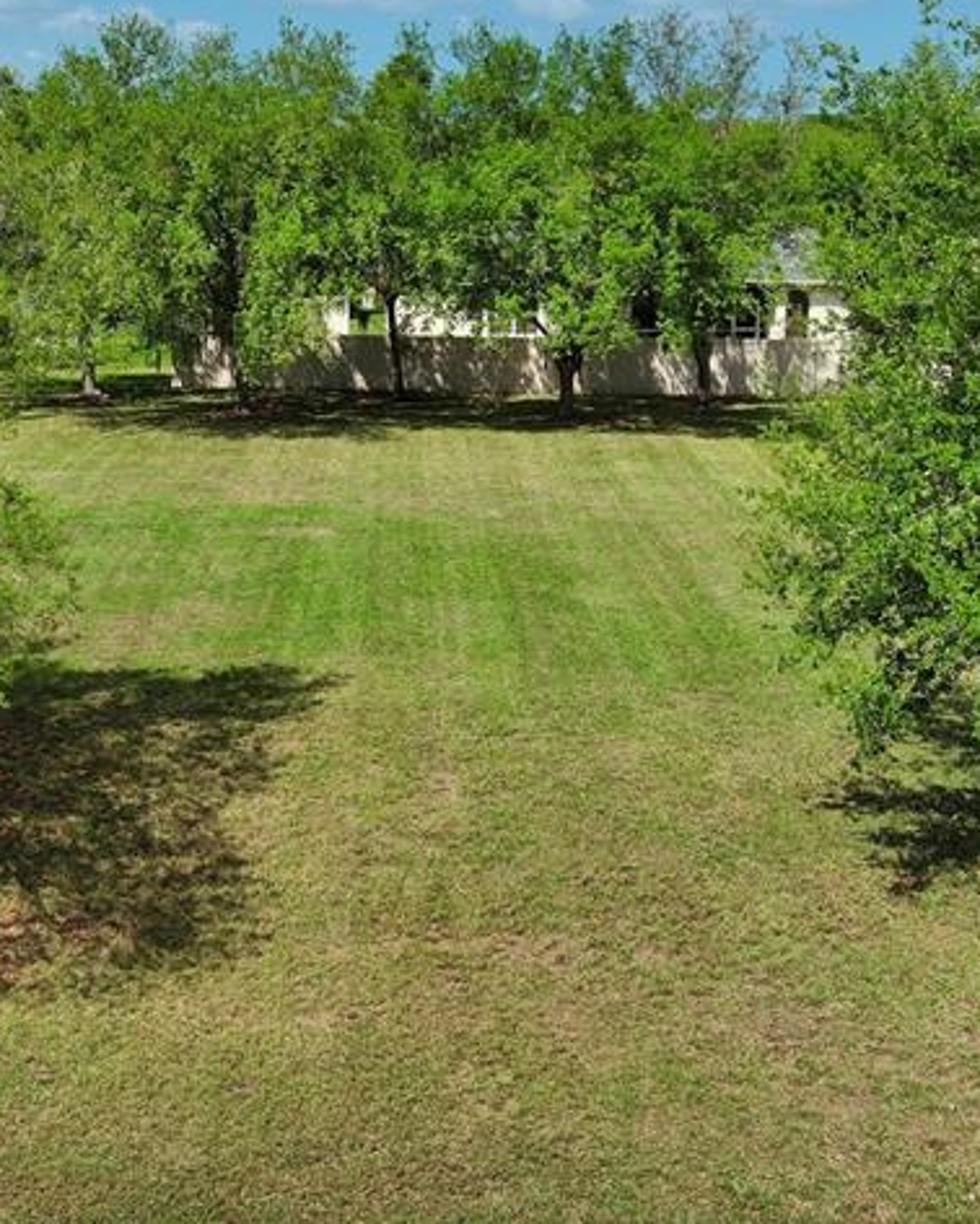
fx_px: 2138
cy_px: 596
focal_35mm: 59
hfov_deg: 25.8
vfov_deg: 31.9
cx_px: 428
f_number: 9
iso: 100
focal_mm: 10.57
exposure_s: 1/400
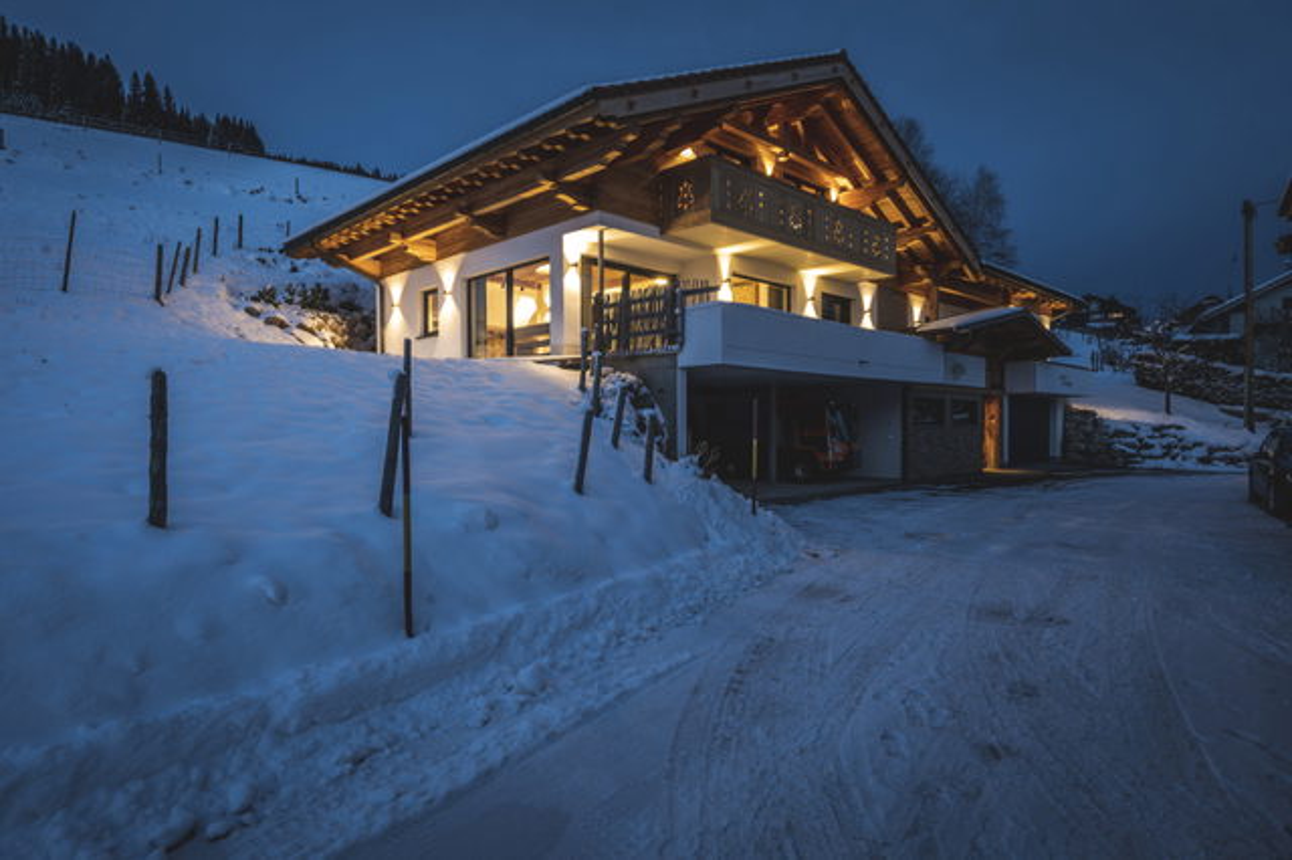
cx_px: 646
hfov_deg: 84.0
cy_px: 430
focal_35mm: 20
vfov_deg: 61.9
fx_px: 717
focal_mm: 20
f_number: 10
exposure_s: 4
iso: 100
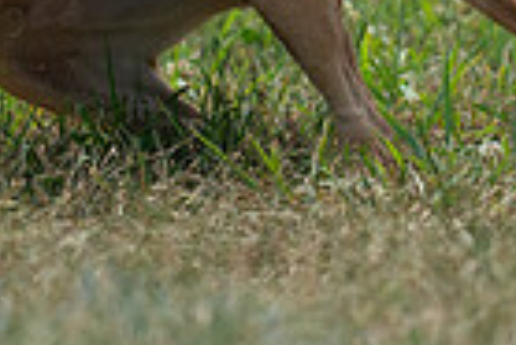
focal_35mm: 1278
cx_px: 123
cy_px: -228
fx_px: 18337
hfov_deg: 1.6
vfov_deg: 1.1
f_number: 6.3
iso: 1250
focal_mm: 306
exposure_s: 1/4000
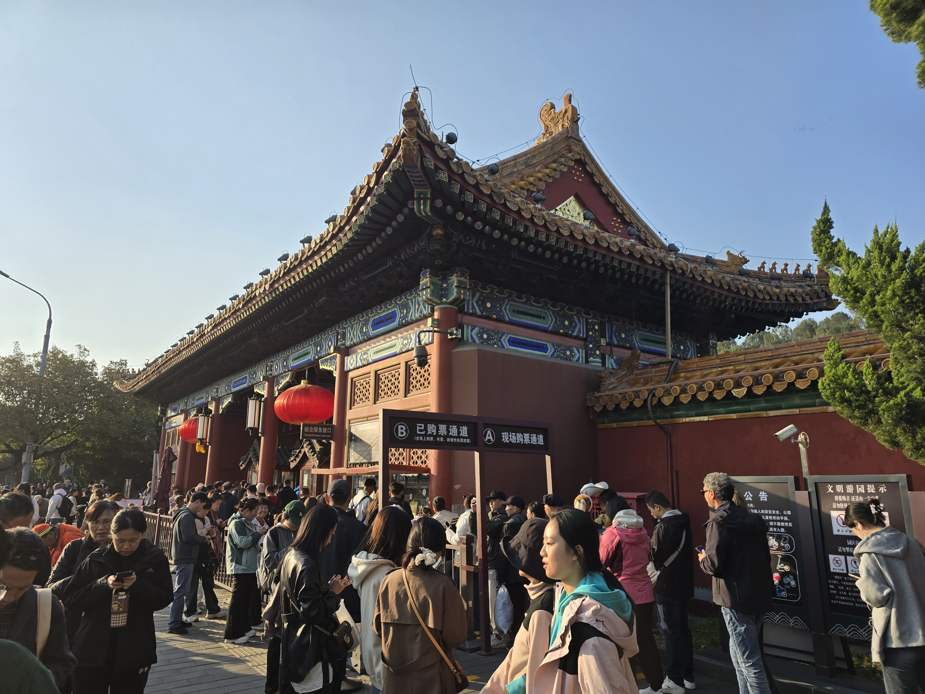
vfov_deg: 58.9
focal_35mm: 23
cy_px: 347
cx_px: 462
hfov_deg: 73.9
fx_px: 615
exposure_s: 1/550
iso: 12
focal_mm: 6.3
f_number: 1.7
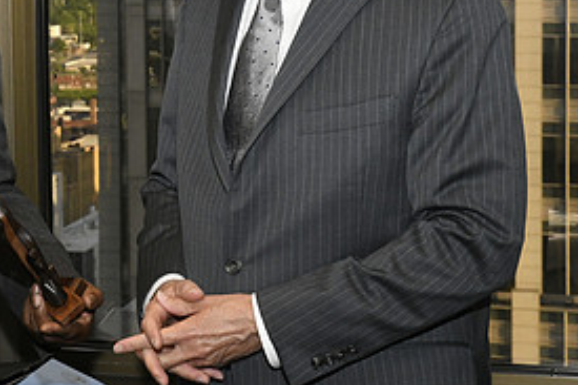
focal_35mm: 116
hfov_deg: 17.4
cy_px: 94
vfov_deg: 11.8
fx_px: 1861
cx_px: 65
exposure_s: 1/60
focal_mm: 55
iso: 6400
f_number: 11
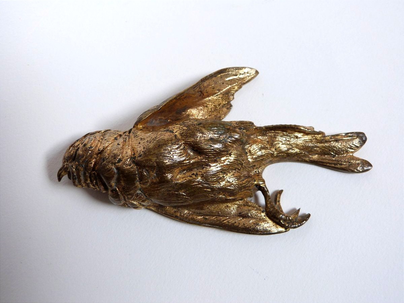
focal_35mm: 34
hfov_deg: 54.0
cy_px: 152
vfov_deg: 41.8
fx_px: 397
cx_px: 202
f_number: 3
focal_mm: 6.1
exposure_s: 1/60
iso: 160
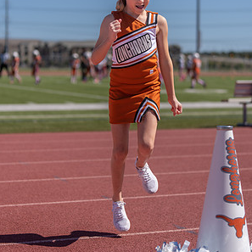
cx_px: 126
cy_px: 87
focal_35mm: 90
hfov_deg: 19.3
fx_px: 741
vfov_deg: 19.2
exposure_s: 1/3200
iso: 100
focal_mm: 70
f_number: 2.8
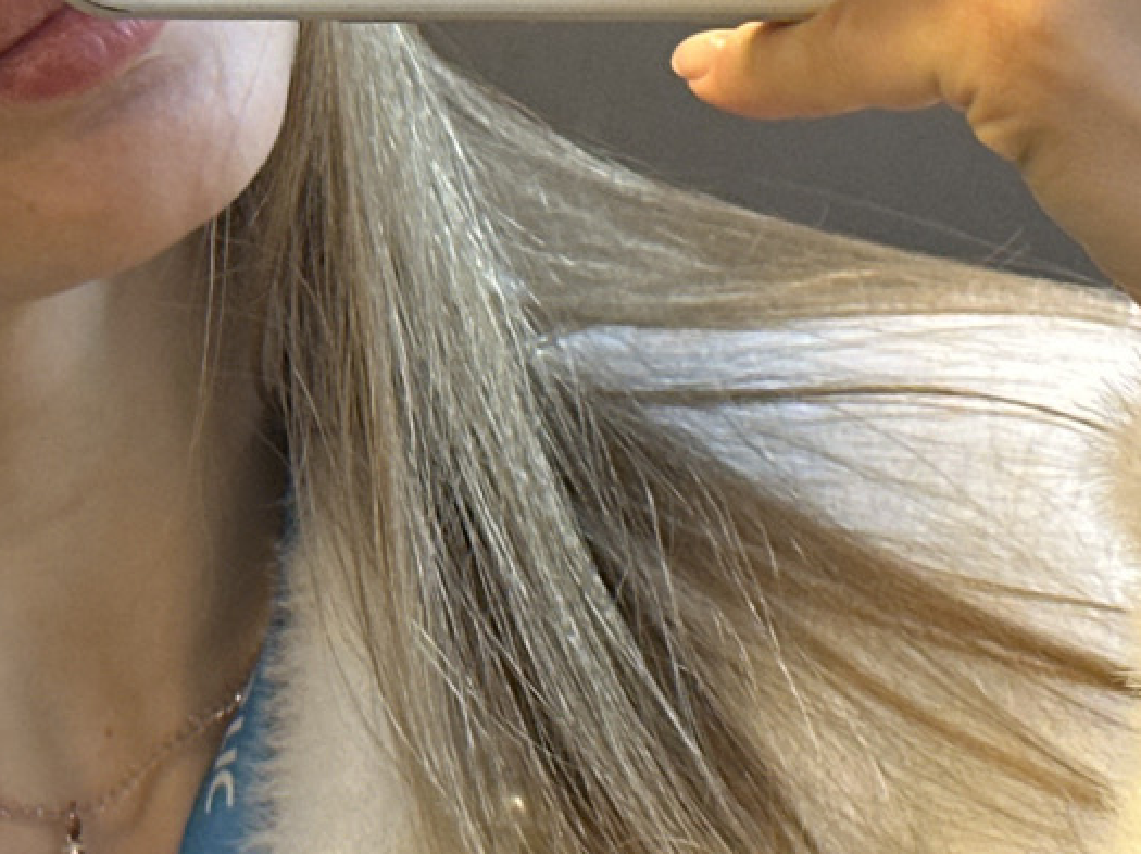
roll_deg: -0.4
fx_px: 6028
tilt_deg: -5.7
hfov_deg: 10.8
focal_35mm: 183
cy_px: 256
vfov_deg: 8.1
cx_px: 291
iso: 200
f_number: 1.78
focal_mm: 6.86
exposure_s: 1/50
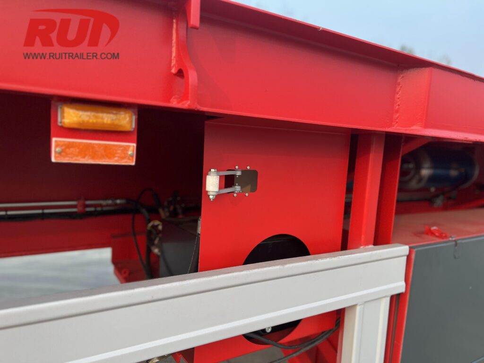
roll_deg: -3.2
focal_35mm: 26
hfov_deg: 67.3
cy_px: 182
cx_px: 242
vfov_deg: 53.1
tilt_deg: -5.0
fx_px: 364
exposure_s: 1/359
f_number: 1.5
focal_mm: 5.7
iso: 50
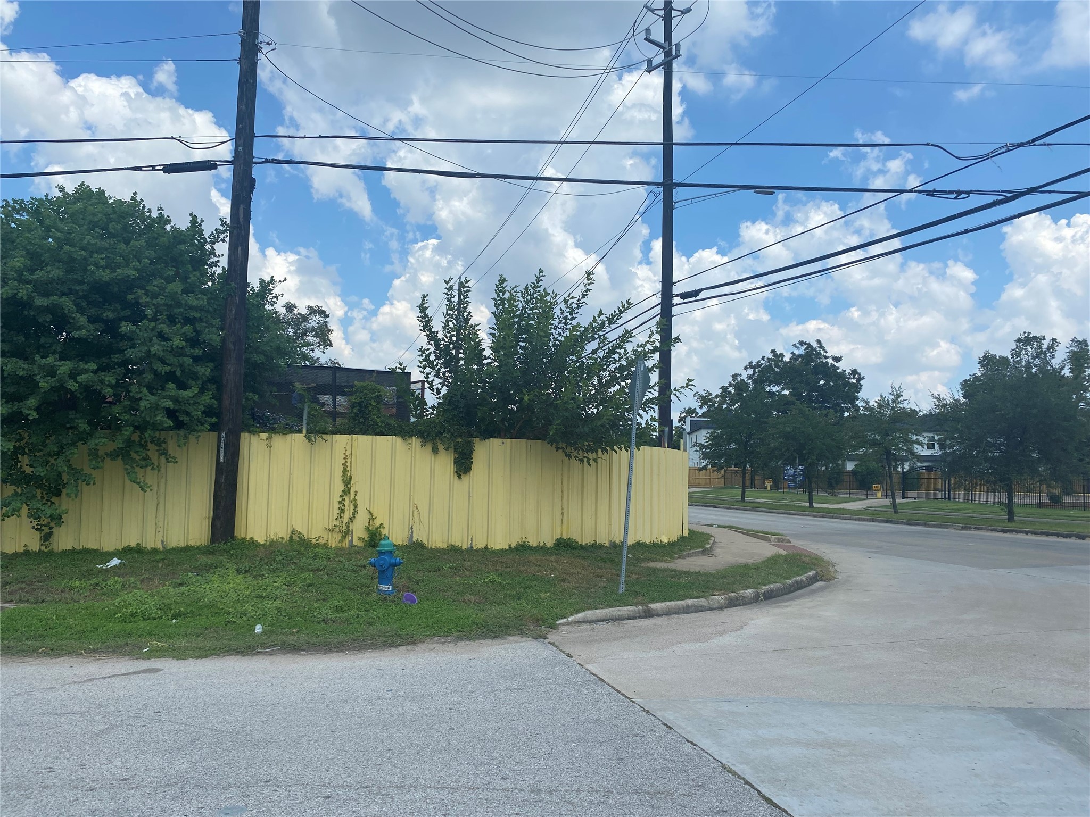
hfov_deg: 67.3
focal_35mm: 26
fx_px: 819
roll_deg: -1.2
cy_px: 408
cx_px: 545
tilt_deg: +2.5
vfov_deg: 53.1
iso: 32
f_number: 1.8
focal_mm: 4.25
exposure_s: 1/3731
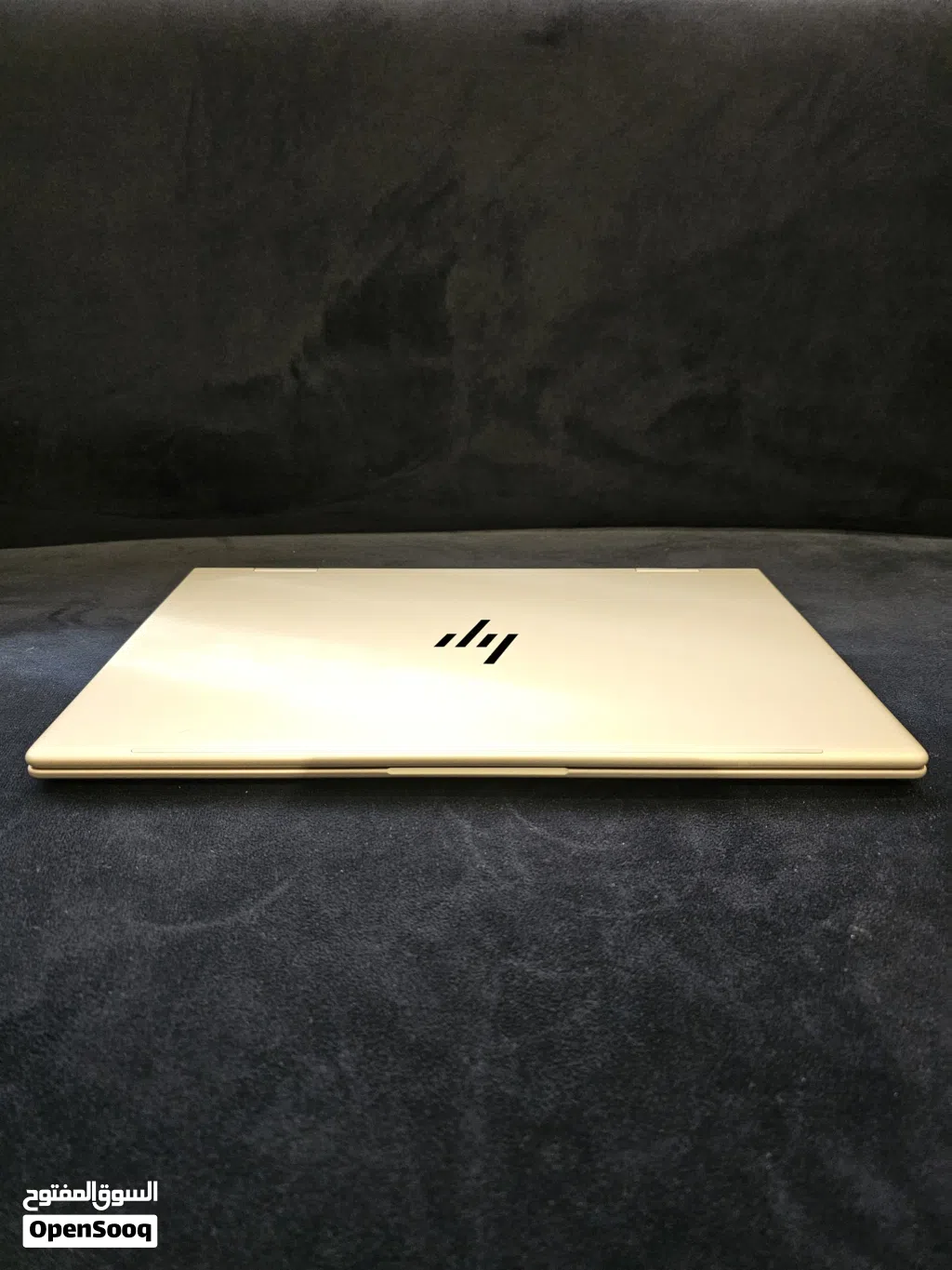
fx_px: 843
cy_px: 635
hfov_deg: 58.9
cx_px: 476
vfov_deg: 73.9
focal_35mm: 23
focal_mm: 6.3
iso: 500
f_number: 1.7
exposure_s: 1/120
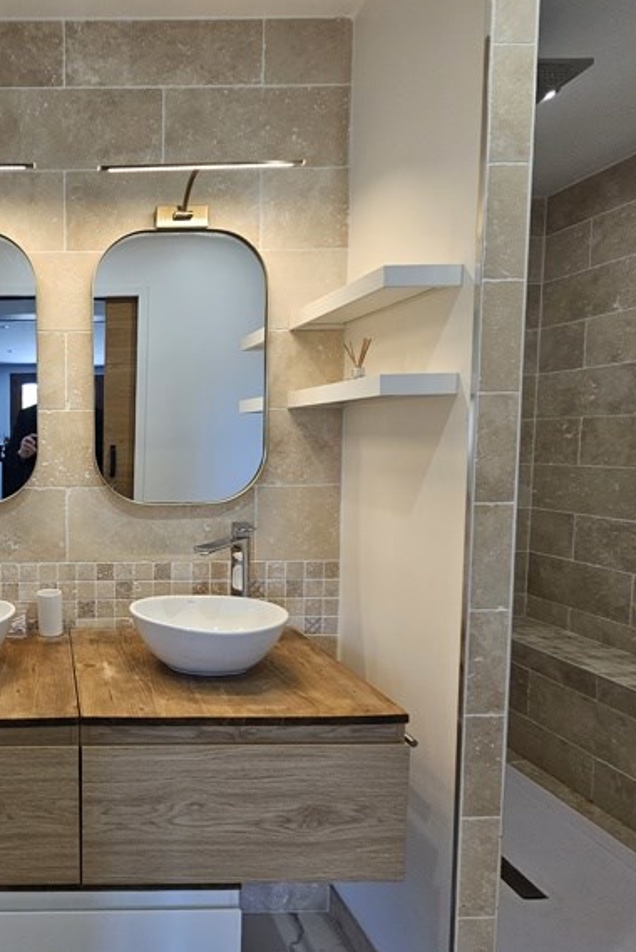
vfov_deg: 86.9
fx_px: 503
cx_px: 59
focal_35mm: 19
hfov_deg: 55.6
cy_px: 485
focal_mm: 2.2
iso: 100
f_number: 2.2
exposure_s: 1/50
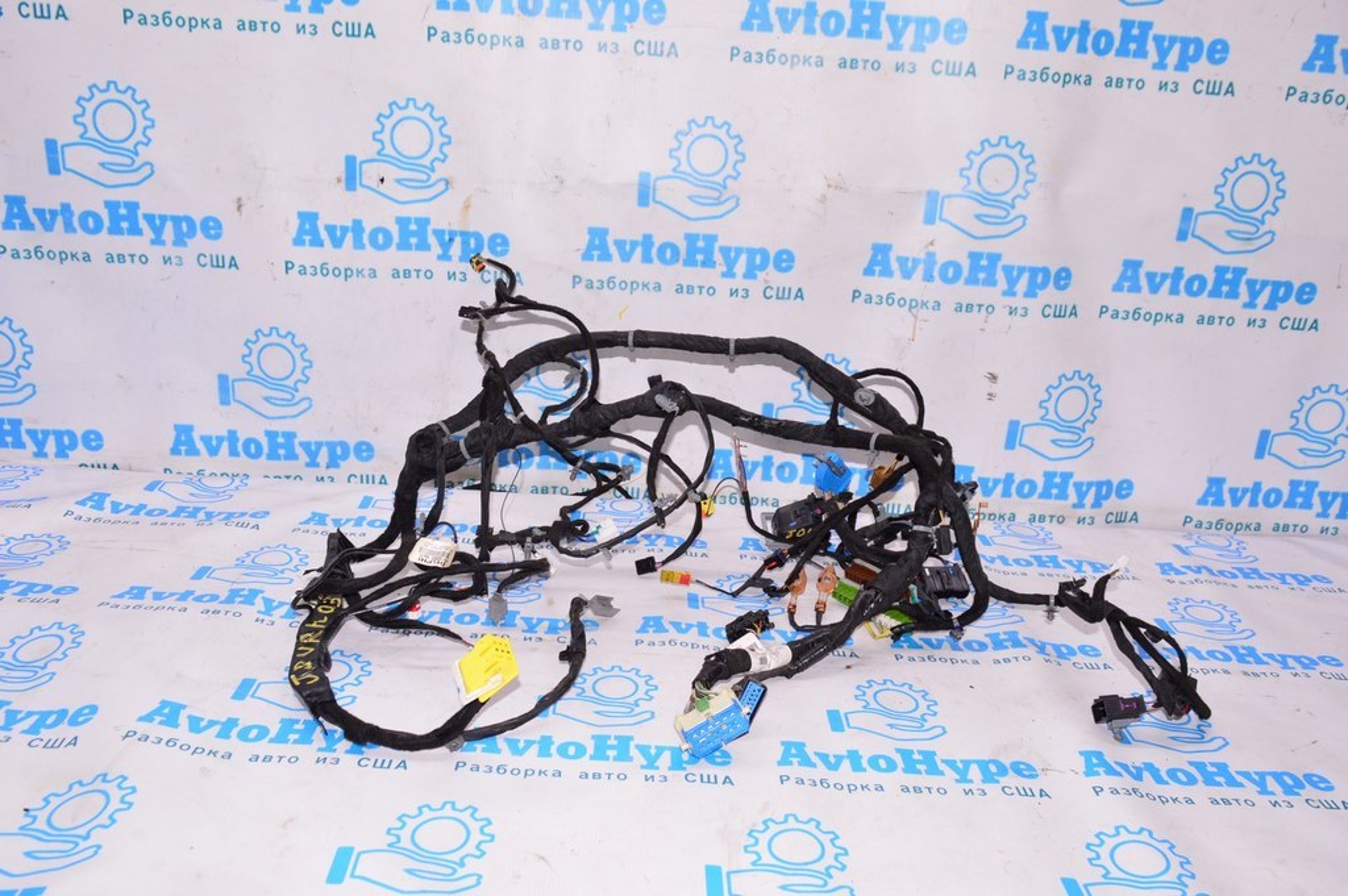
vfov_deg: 43.5
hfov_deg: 62.0
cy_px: 448
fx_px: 1122
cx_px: 674
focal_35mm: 30
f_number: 8
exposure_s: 1/160
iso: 1600
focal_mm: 20
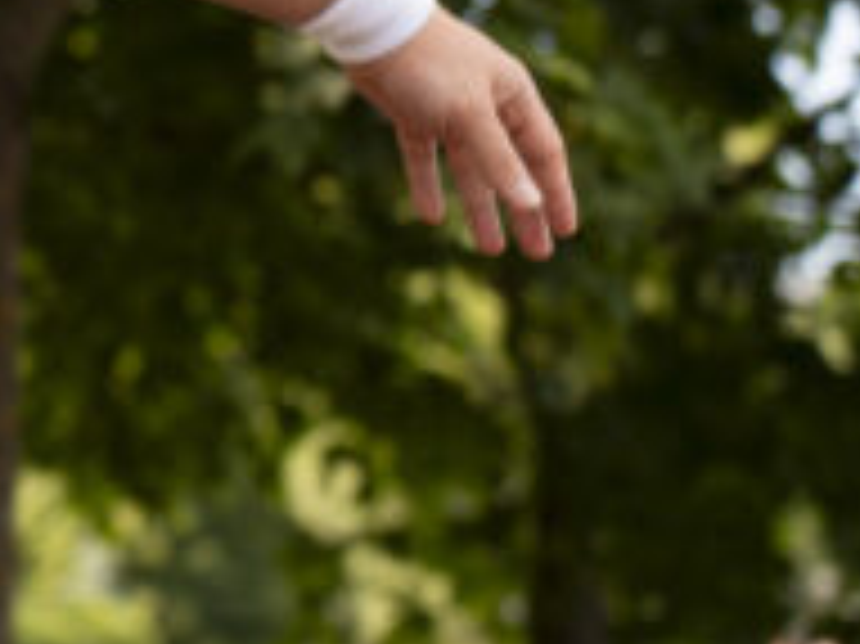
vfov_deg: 7.3
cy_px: -135
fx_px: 4991
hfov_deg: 9.3
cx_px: -797
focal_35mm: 201
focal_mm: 52
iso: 160
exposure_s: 1/500
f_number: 2.8
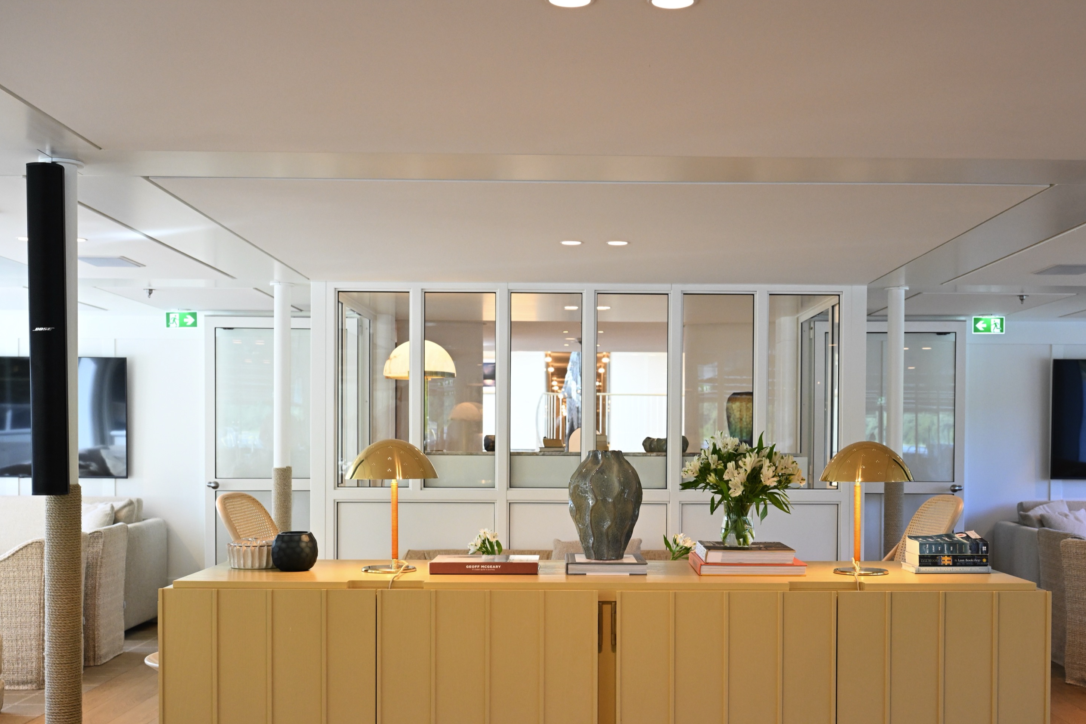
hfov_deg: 44.5
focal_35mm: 44
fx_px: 1327
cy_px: 475
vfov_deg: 30.3
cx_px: 595
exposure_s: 1/125
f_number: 5.6
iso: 1600
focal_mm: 32
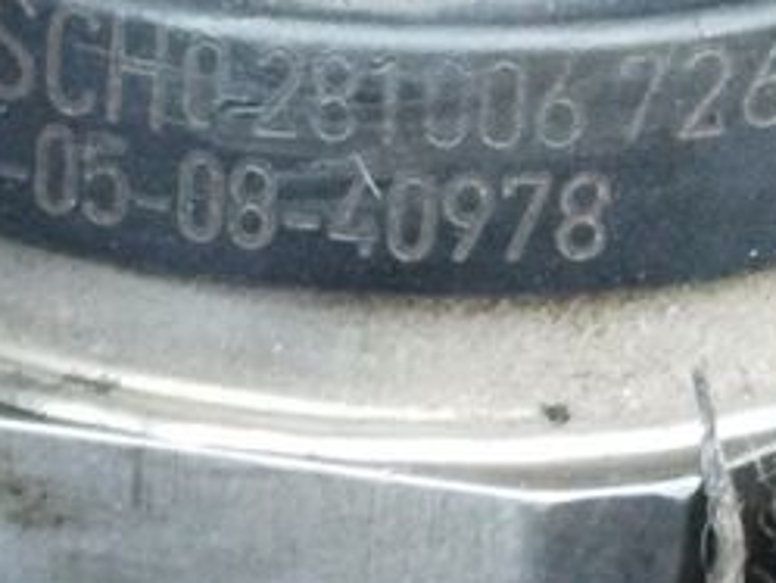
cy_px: -75
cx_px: 520
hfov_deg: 6.7
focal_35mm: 295
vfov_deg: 5.0
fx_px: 6616
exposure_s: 1/33
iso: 320
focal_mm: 5.31
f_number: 1.7
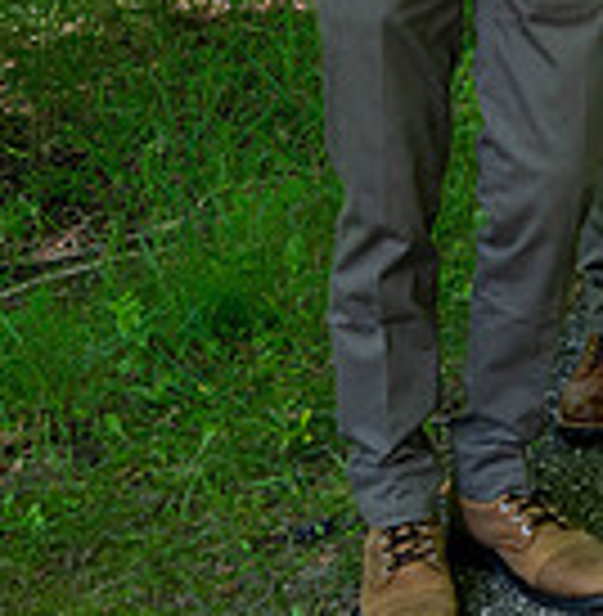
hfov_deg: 13.1
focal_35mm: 124
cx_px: 927
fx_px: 2471
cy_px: -205
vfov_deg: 13.6
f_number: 3.2
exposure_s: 1/250
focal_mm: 24
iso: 400
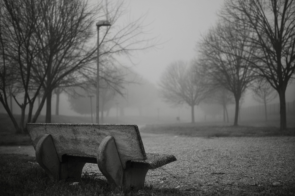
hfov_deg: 39.6
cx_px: 148
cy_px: 98
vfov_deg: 27.0
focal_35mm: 50
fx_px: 410
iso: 400
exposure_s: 1/4000
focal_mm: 33
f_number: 1.4
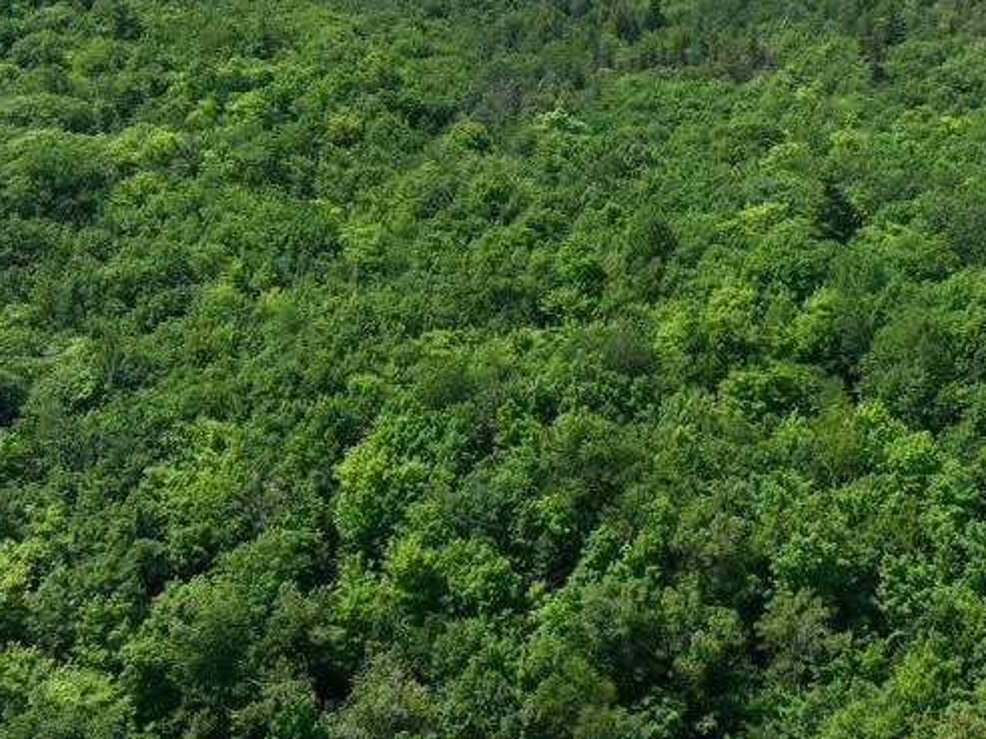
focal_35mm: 50
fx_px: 1424
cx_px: 649
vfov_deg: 28.4
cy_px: 126
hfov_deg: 37.8
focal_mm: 12.29
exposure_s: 1/2000
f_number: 2.8
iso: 120
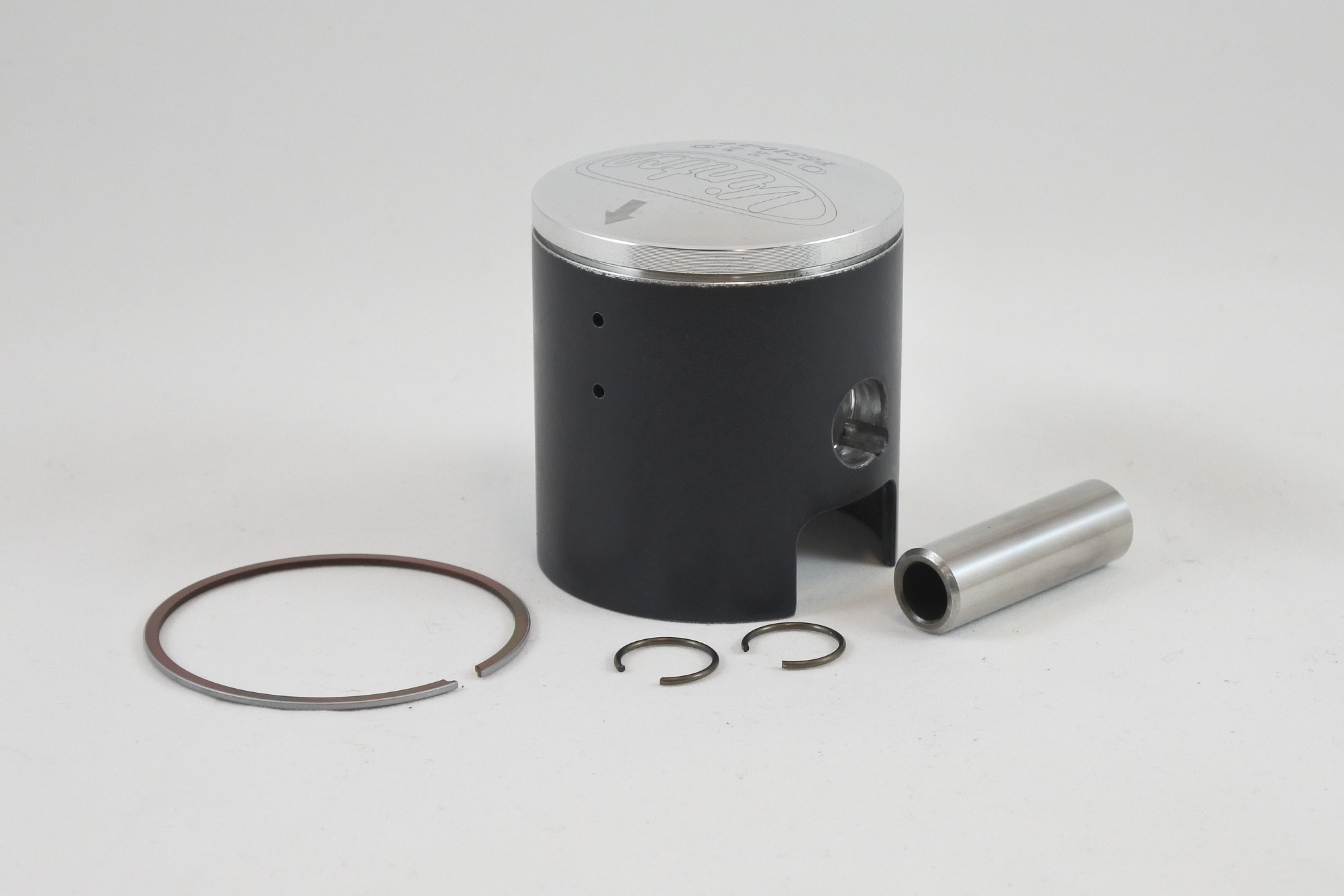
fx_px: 2240
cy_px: 448
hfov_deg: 33.4
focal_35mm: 60
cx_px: 672
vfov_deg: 22.6
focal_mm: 22.3
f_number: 4.8
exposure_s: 1/125
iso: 400
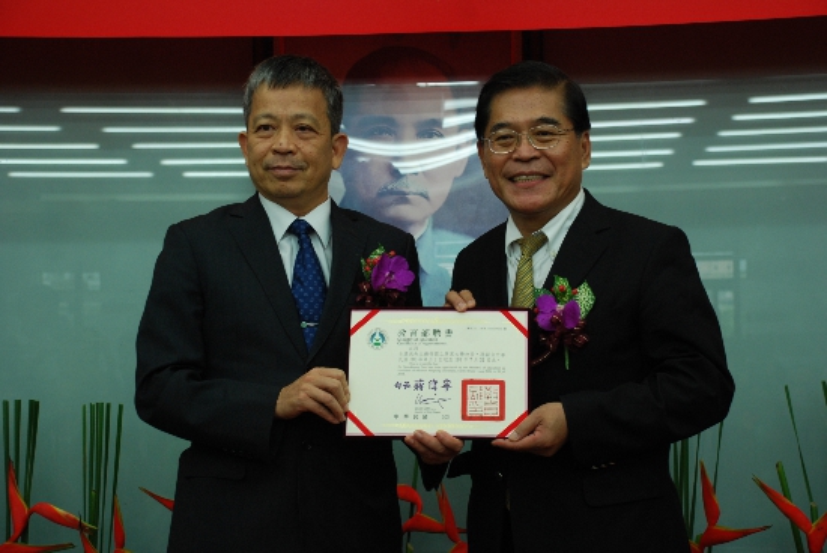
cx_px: 414
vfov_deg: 18.2
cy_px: 276
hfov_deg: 27.0
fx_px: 1725
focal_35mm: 75
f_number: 5
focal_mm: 50
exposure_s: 1/60
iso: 400
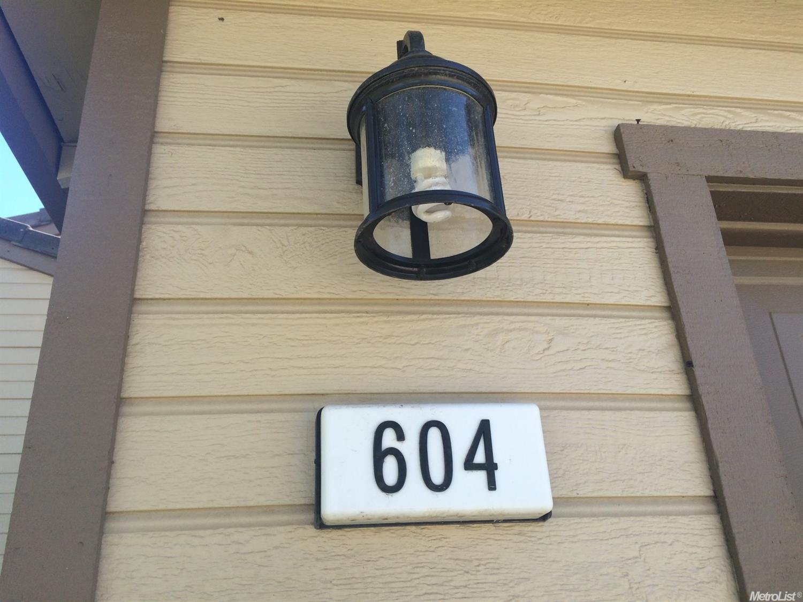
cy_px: 301
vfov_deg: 48.2
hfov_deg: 61.7
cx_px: 402
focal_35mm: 29
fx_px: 673
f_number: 2.2
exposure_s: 1/500
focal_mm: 4.15
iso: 32
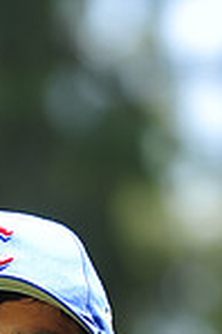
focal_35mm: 777
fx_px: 7203
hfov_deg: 1.8
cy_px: 585
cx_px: -49
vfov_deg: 2.6
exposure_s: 1/400
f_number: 4.5
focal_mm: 200
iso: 200
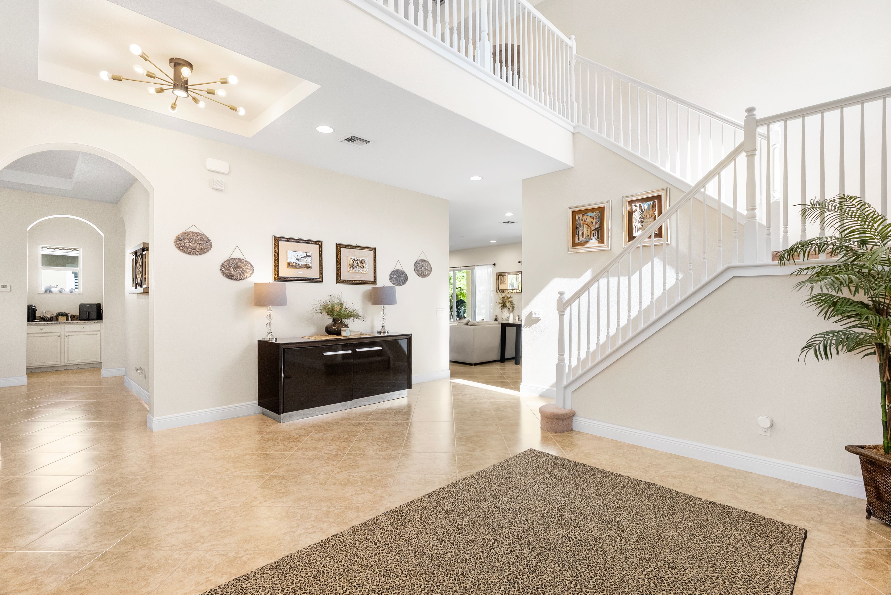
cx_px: 446
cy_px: 298
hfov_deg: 96.7
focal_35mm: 16
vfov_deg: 73.8
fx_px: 396
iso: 1600
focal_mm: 16
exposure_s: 1/320
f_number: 8
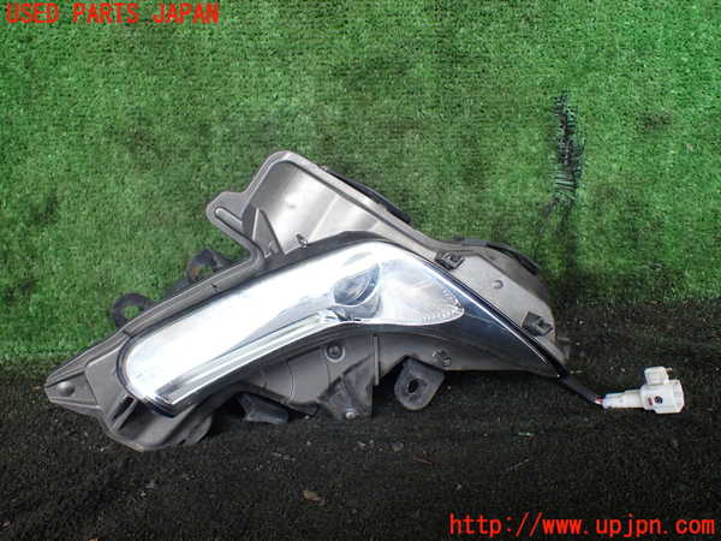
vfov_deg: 46.8
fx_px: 625
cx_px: 360
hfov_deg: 60.0
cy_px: 270
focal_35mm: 30
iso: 100
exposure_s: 1/125
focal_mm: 5.4
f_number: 2.3
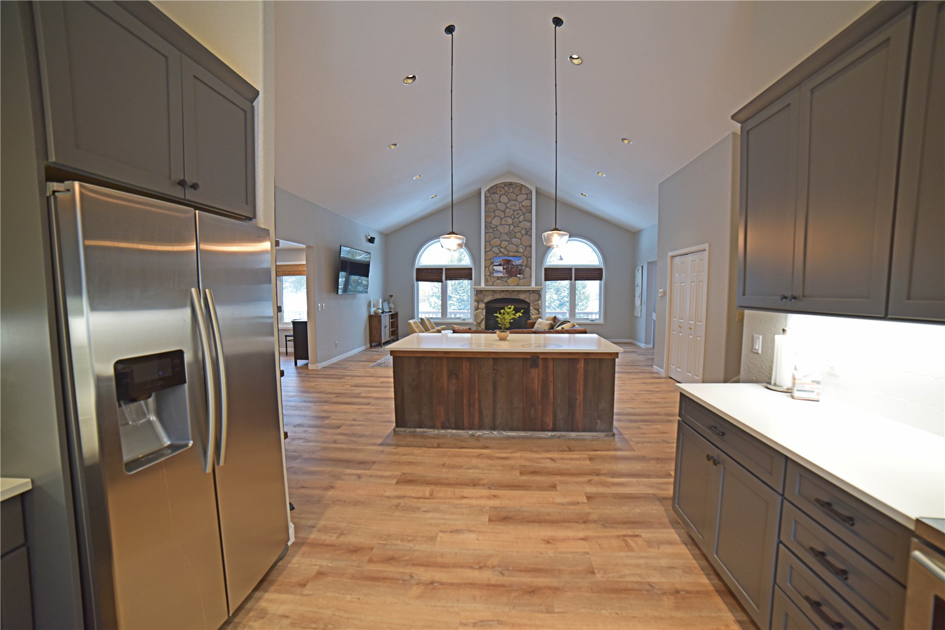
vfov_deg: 81.2
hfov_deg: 104.2
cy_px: 315
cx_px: 472
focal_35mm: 14
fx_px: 368
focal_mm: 14
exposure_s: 1/80
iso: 1000
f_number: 4.5
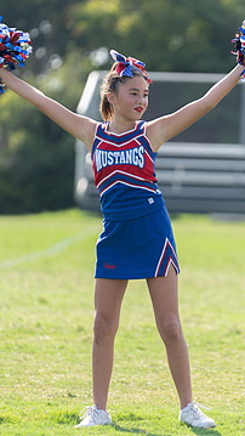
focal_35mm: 339
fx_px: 3914
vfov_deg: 6.4
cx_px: 155
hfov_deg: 3.6
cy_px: 223
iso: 100
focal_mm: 200
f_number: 2.8
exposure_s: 1/1250
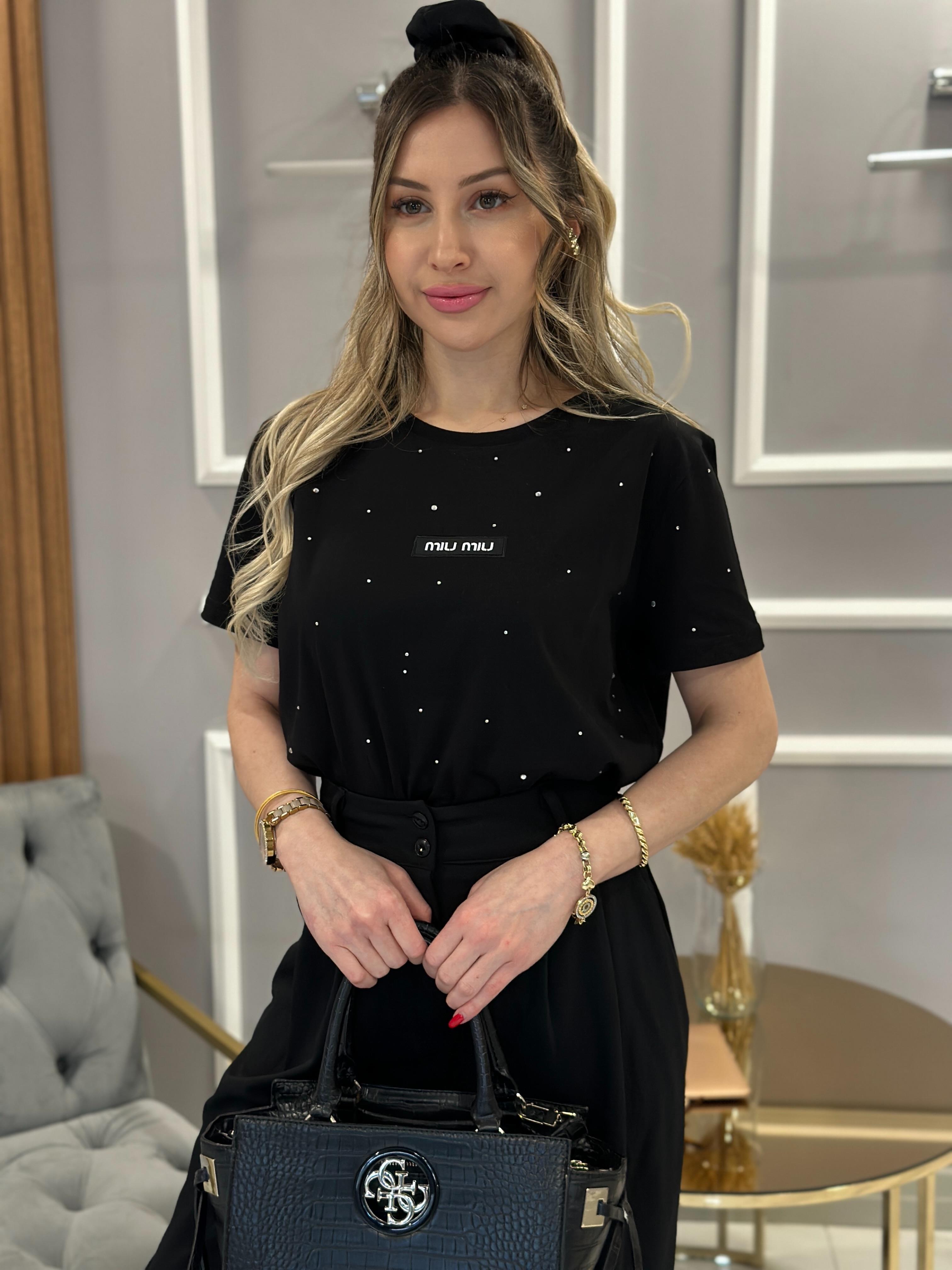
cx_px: 476
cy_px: 635
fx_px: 1760
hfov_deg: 30.3
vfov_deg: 39.7
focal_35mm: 48
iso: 200
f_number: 1.78
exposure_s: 1/60
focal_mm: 6.86
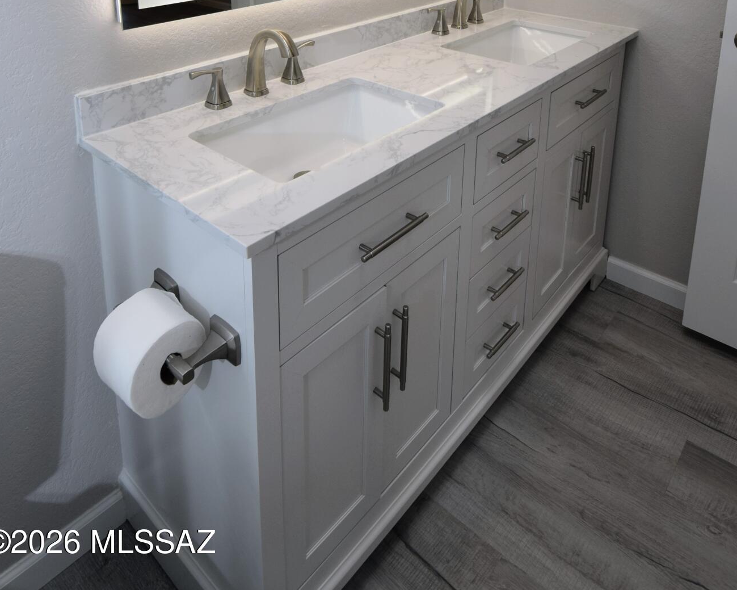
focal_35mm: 26
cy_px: 26
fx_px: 567
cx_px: 362
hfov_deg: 66.0
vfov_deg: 47.4
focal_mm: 12
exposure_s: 1/200
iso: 400
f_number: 7.1
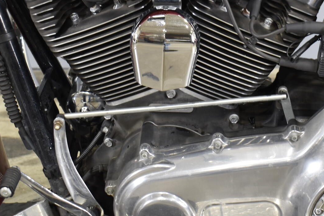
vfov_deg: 14.1
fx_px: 873
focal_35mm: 97
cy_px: 80
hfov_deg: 21.0
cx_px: 196
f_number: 4.5
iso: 400
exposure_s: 1/13
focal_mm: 34
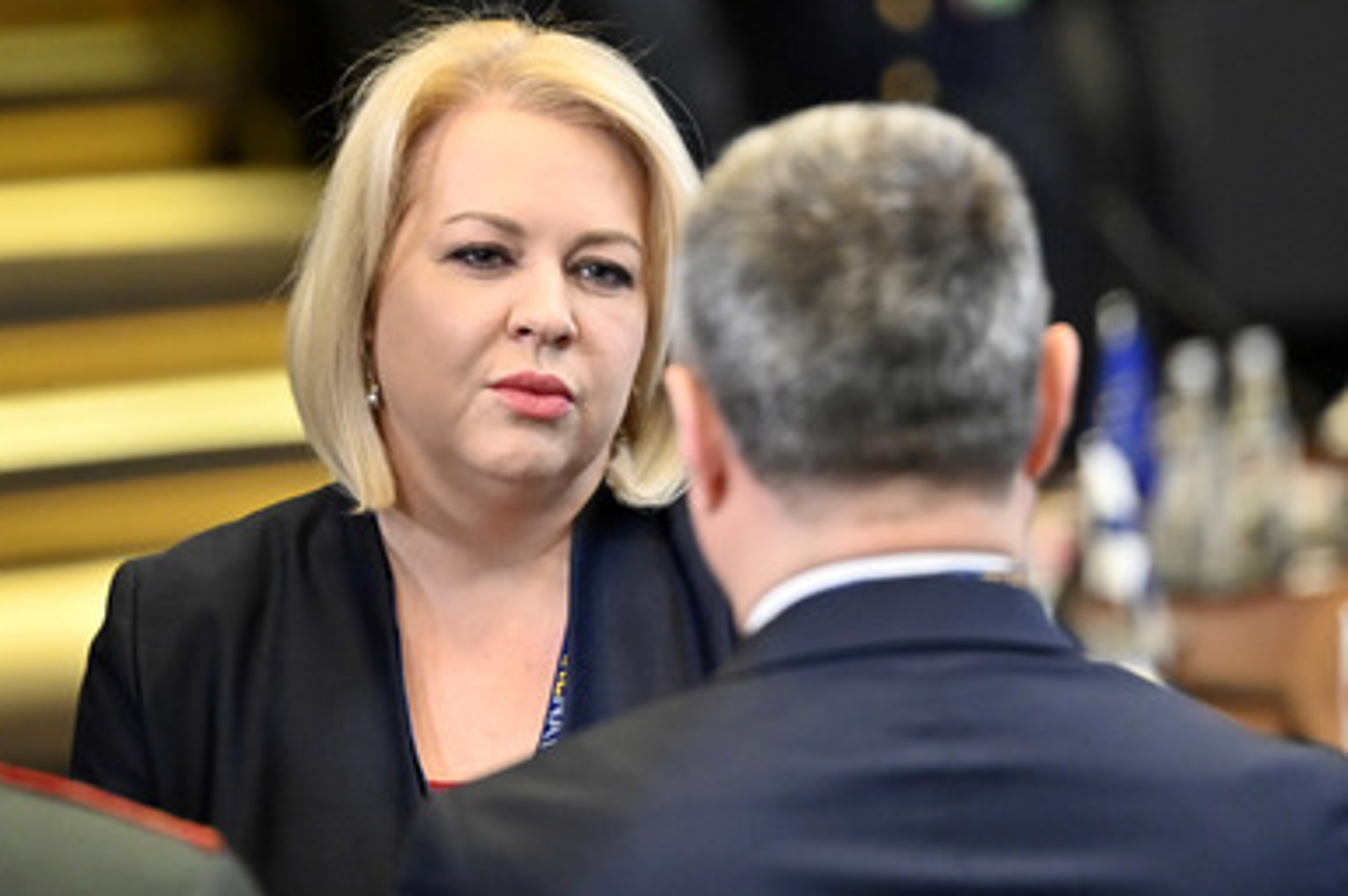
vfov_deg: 5.9
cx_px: 651
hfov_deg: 8.8
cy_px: 500
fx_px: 8754
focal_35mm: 234
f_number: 2.8
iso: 4000
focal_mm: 200
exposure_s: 1/500
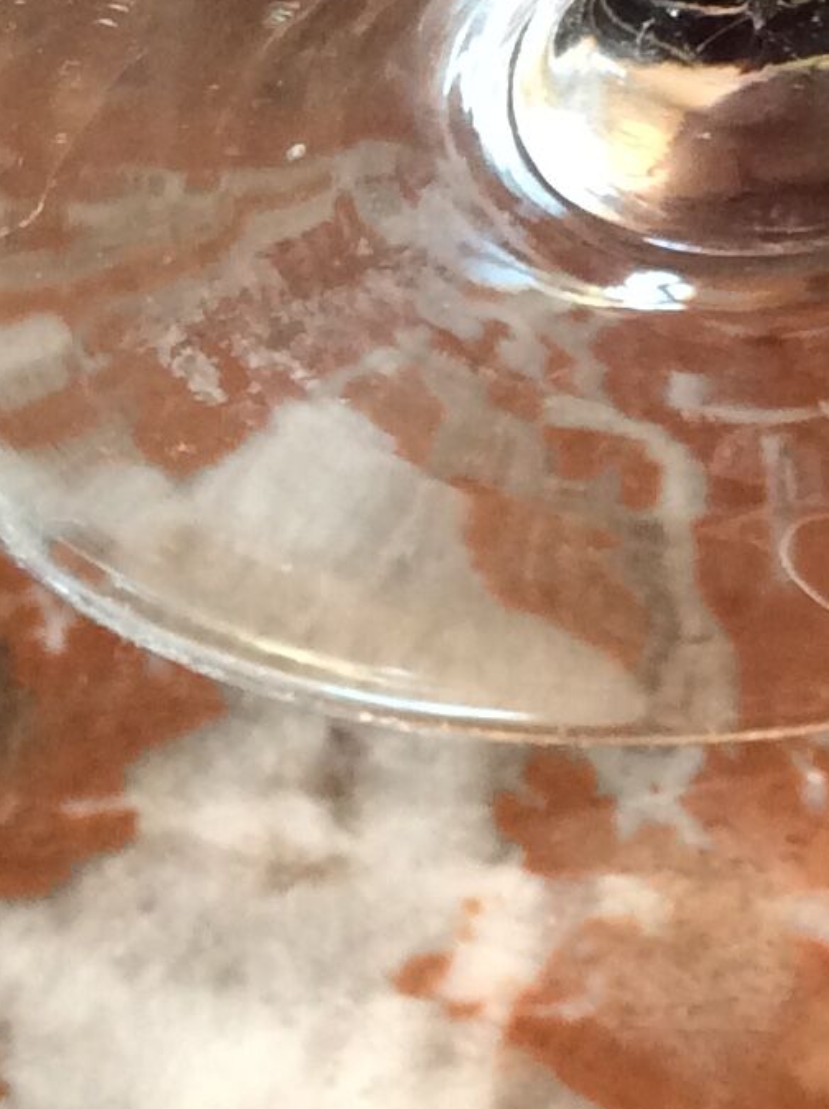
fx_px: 3935
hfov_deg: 11.9
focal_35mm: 123
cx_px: 821
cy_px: 212
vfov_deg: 15.9
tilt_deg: -53.4
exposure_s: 1/25
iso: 80
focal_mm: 3.3
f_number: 2.4
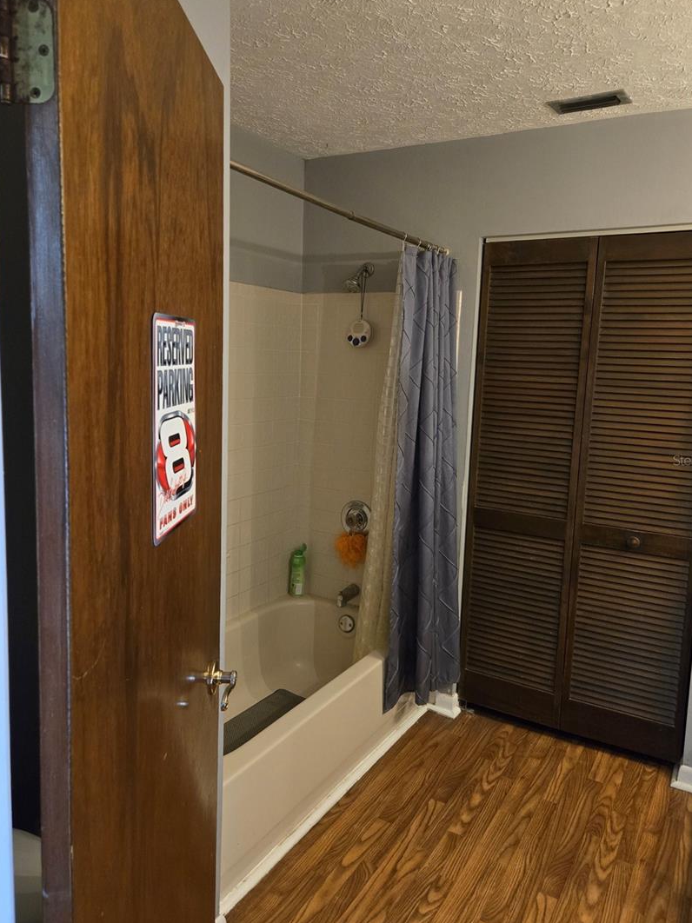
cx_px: 343
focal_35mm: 26
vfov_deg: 67.3
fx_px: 693
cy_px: 460
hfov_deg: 53.0
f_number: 1.8
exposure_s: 1/60
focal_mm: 5.4
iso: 1000
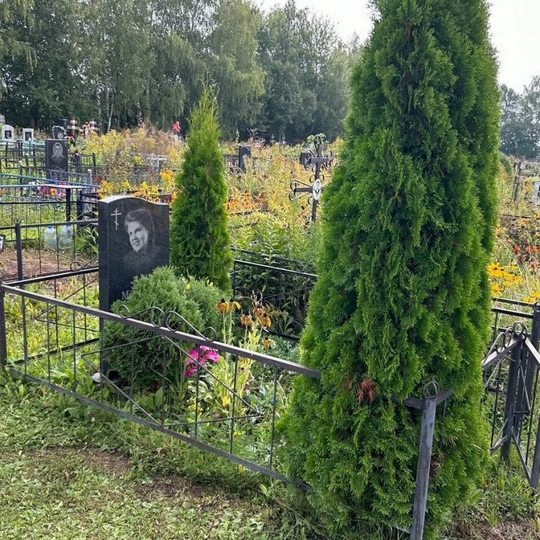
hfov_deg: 47.2
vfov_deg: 47.2
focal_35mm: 35
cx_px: 285
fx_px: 618
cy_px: 275
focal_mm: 5.7
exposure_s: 1/572
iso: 50
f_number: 1.5
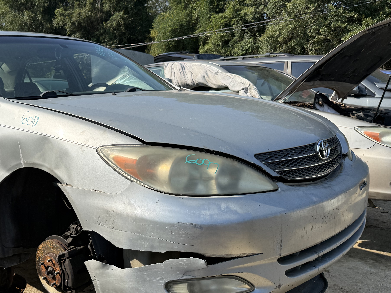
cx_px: 108
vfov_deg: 37.6
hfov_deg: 47.5
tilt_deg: -11.4
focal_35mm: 38
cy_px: 173
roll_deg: +2.8
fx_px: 429
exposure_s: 1/4975
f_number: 1.78
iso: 100
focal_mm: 6.76
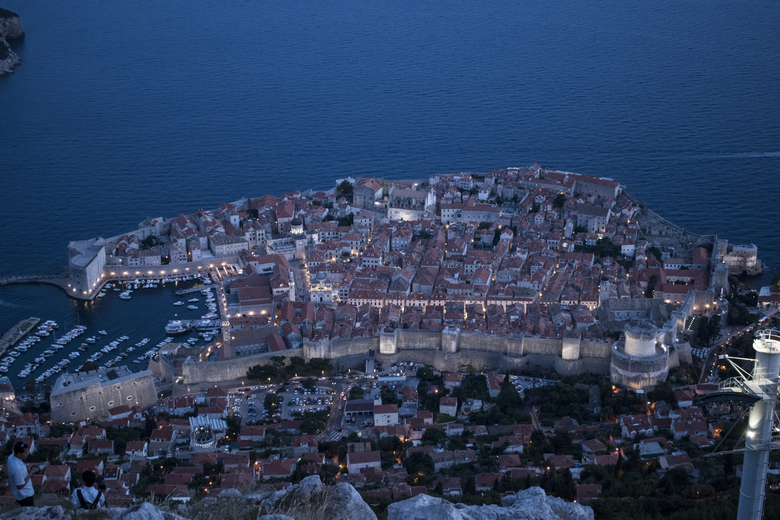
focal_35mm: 57
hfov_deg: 35.1
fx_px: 1235
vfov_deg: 23.8
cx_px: 390
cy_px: 260
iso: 1800
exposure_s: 1/30
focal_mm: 38
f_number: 4.8
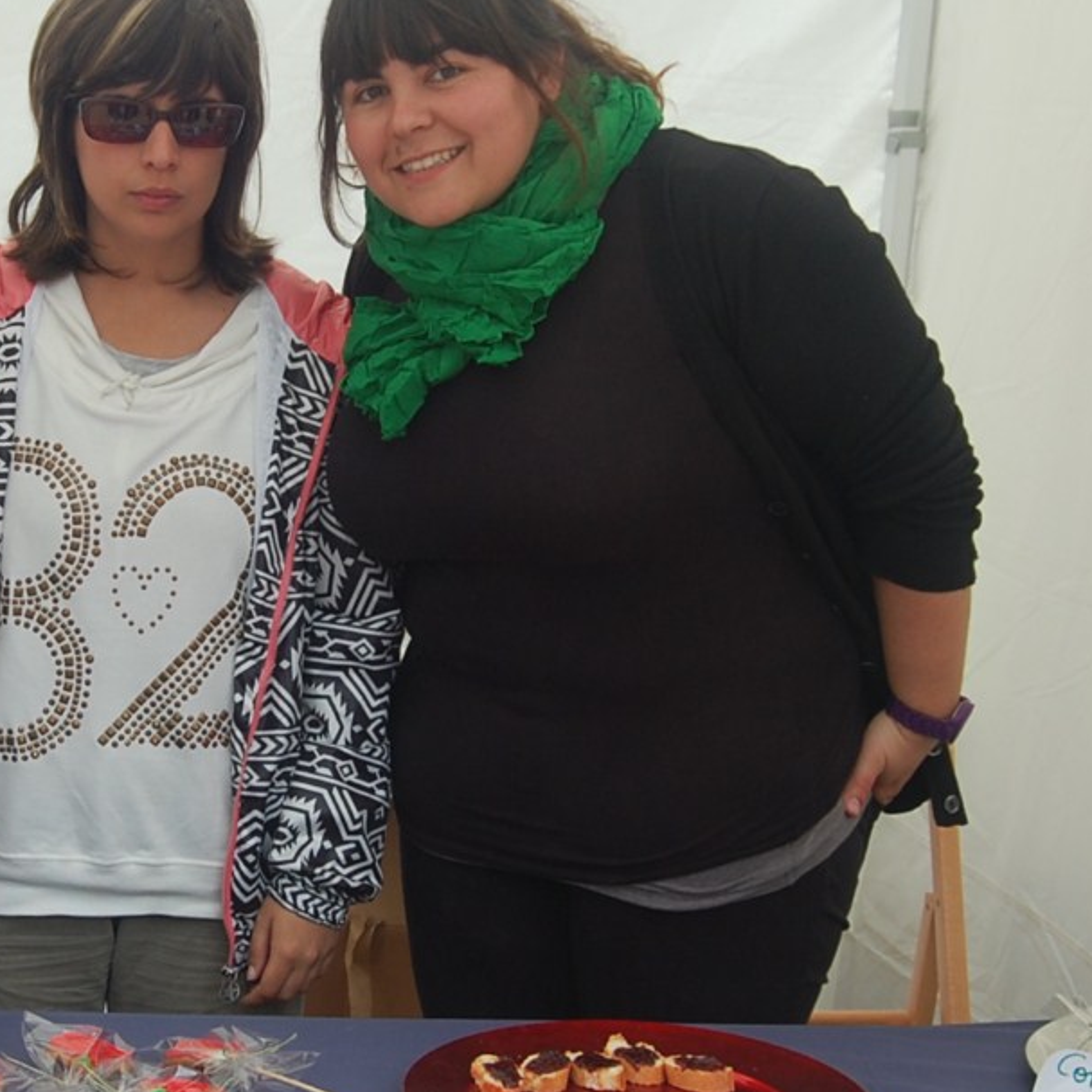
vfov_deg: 22.4
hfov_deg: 22.1
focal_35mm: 77
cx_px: 209
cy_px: 566
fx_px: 2752
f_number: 6.3
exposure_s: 1/160
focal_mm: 23
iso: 200
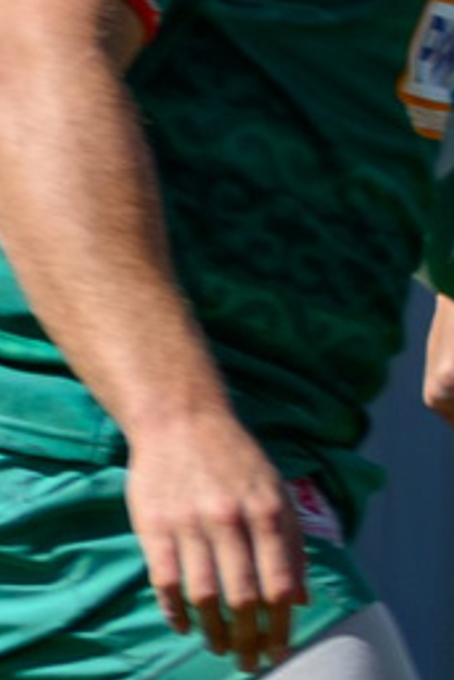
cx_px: 3917
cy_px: 837
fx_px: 51865
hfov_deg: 0.5
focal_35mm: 2742
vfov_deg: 0.8
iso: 100
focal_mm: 200
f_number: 5.6
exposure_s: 1/1000
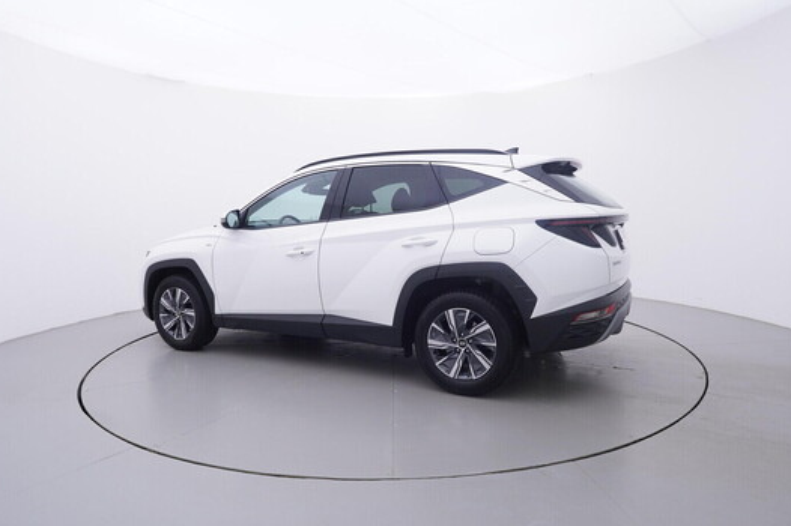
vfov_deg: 54.0
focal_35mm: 24
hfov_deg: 74.9
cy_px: 273
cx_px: 393
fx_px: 517
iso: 200
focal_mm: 15
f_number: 5
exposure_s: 1/80
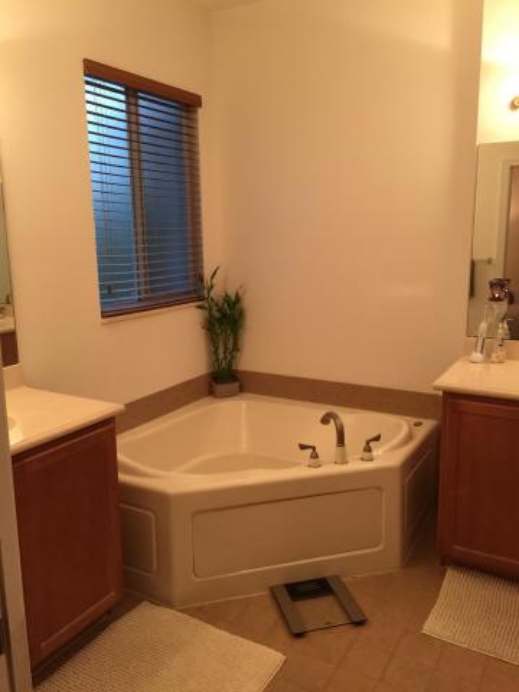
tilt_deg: -12.0
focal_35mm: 29
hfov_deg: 48.2
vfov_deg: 61.7
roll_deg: +1.1
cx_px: 260
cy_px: 346
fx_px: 580
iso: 100
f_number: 2.2
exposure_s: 1/15
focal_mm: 4.15
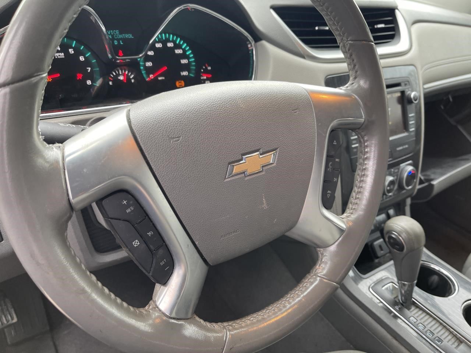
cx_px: 236
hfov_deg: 69.4
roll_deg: -6.1
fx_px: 340
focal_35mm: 25
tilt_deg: -31.7
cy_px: 176
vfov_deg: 54.9
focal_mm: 5.1
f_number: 1.6
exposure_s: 1/121
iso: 125
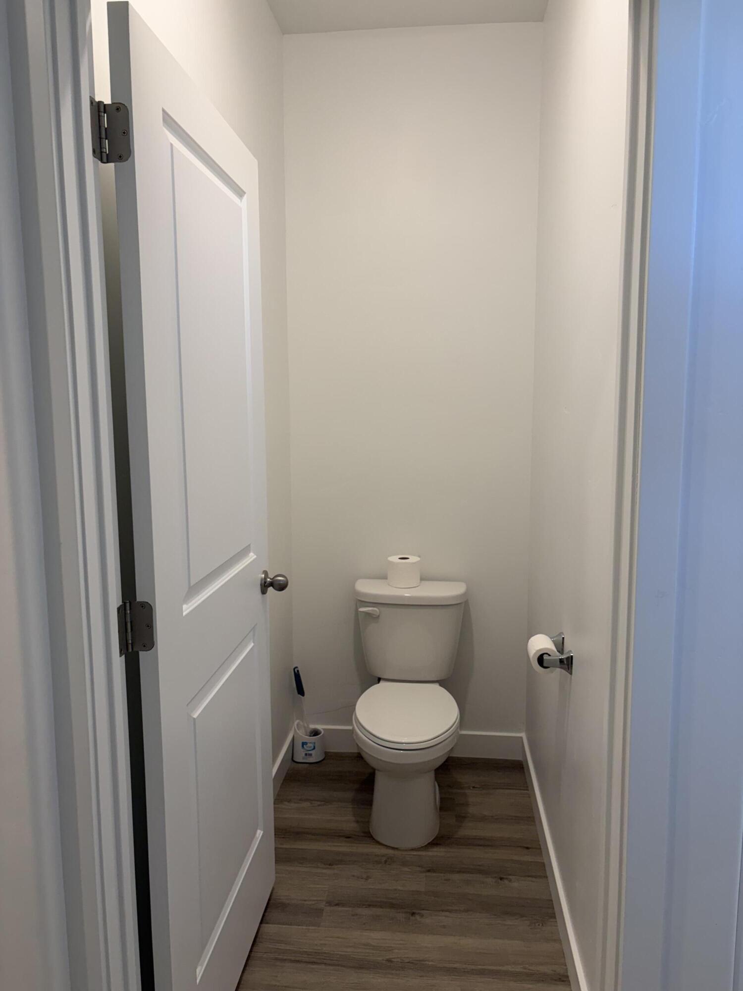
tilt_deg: -7.7
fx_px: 744
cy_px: 496
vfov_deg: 67.3
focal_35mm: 26
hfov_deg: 53.1
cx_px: 372
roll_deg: +0.3
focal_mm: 5.96
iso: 100
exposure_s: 1/120
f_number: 1.6
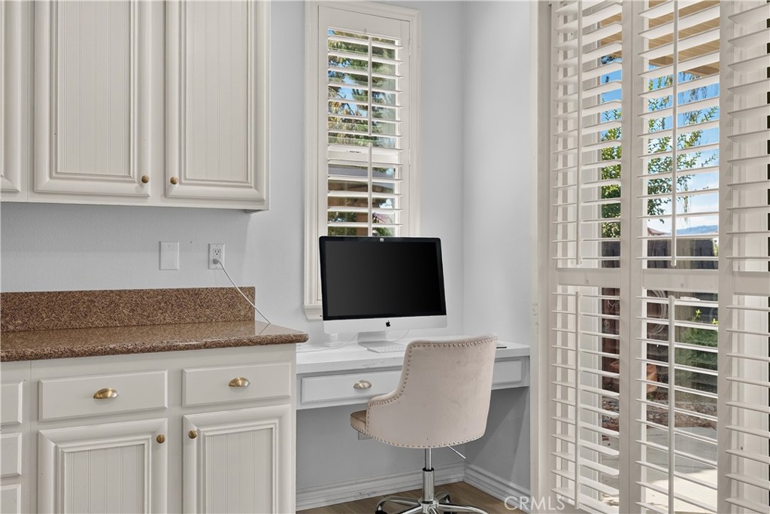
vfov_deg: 41.1
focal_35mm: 32
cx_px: 385
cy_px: 257
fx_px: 684
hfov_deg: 58.7
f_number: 7.1
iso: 800
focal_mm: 32
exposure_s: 1/15
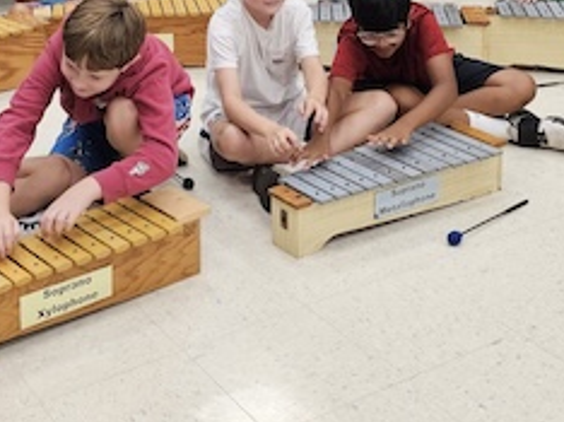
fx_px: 1025
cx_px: 198
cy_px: -41
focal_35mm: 63
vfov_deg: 22.0
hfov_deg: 30.6
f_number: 1.7
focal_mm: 6.3
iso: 160
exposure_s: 1/120
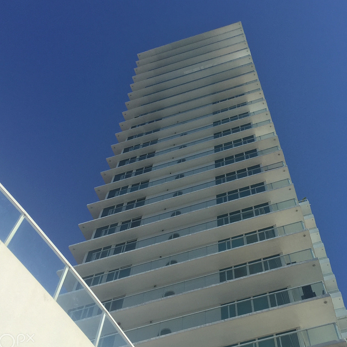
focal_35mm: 42
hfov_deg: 39.6
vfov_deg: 40.0
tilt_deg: +63.4
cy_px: 175
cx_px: 231
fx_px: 476
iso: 32
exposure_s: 1/2198
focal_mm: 4.15
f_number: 2.2
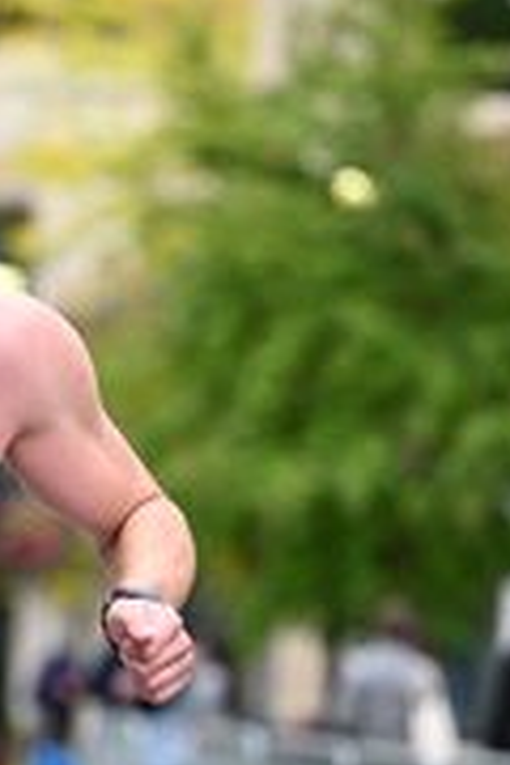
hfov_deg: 4.4
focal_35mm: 311
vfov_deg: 6.6
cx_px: -113
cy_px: 514
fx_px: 6608
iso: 640
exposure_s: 1/2000
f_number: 2.8
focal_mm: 102
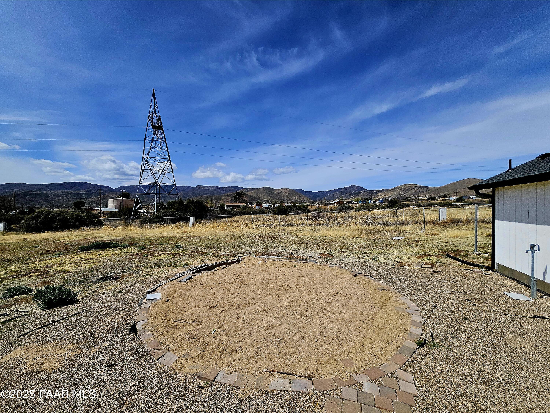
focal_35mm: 13
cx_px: 275
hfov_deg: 106.2
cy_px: 206
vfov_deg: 89.9
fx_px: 207
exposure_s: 1/5000
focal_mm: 1.74
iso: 32
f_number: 2.2
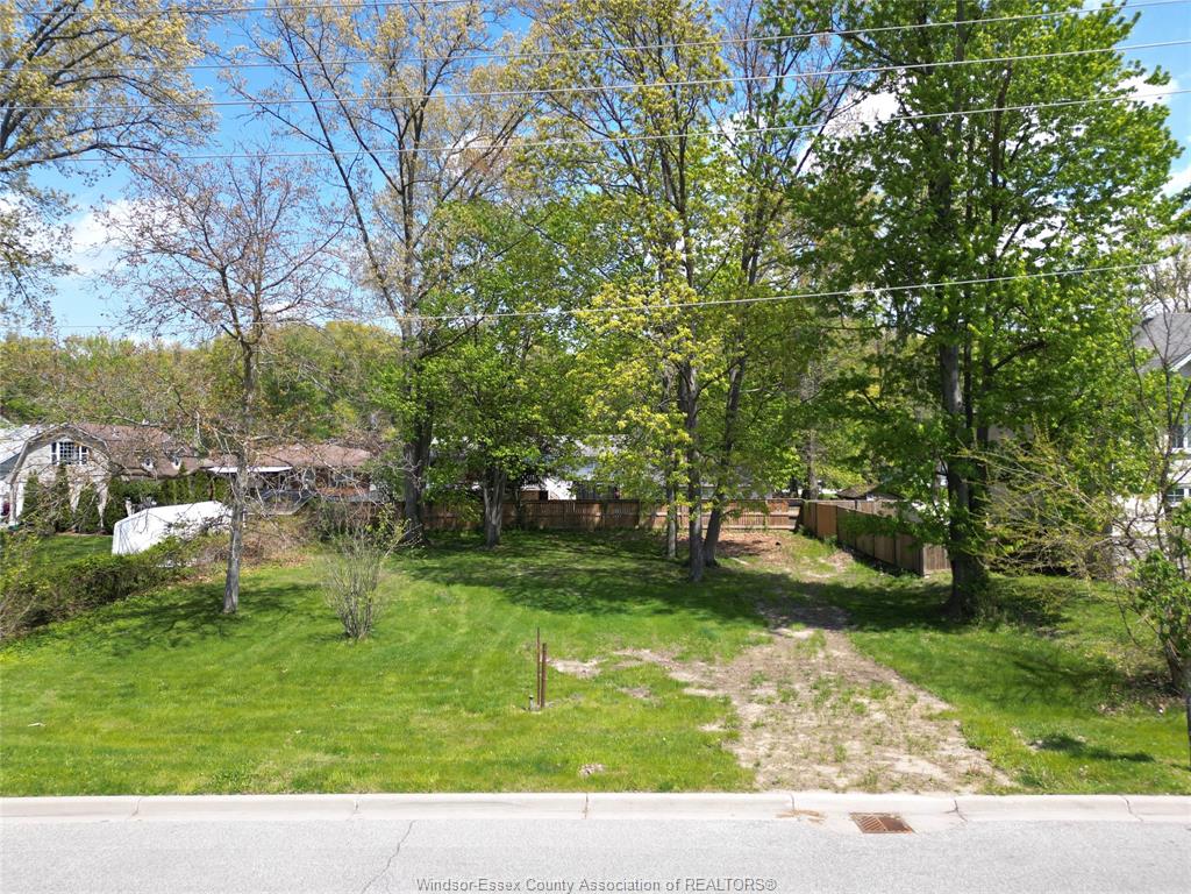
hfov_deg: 71.6
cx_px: 596
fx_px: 826
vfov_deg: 56.8
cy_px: 447
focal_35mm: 24
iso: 100
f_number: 1.7
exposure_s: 1/100
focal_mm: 6.72
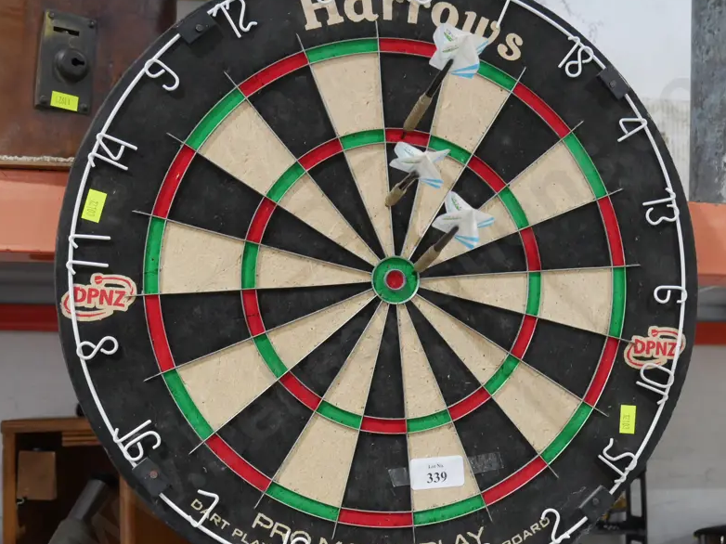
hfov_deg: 34.9
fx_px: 1153
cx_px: 407
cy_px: 305
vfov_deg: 26.5
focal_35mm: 55
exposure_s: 1/60
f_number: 4.6
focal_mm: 21
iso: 1600
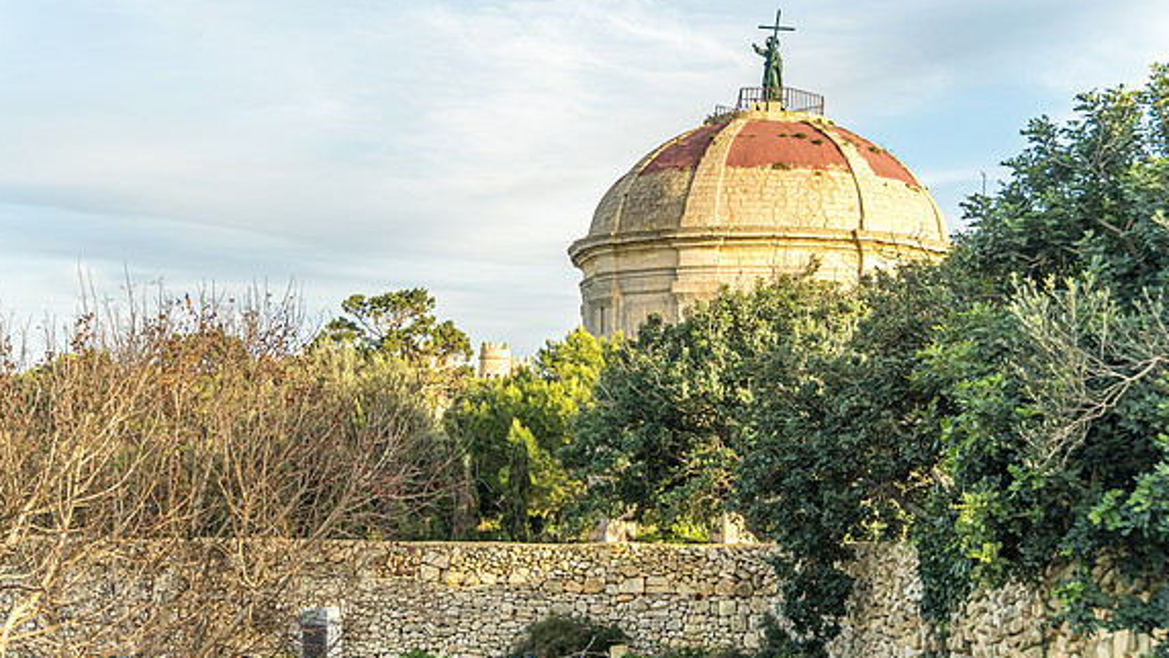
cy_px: 316
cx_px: 582
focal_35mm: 59
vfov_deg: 20.4
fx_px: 1829
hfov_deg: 35.4
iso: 400
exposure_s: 1/250
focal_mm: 37
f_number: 5.6
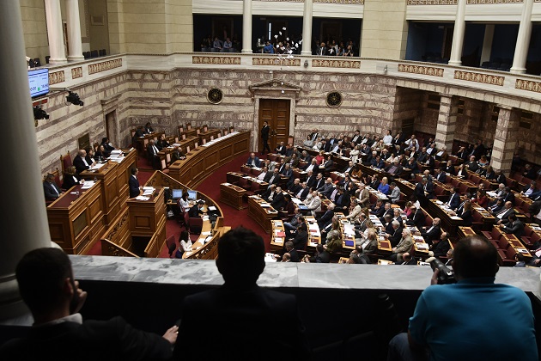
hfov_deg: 61.9
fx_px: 451
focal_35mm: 30
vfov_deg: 43.6
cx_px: 270
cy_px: 180
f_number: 2.8
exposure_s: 1/250
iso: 1400
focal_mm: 20
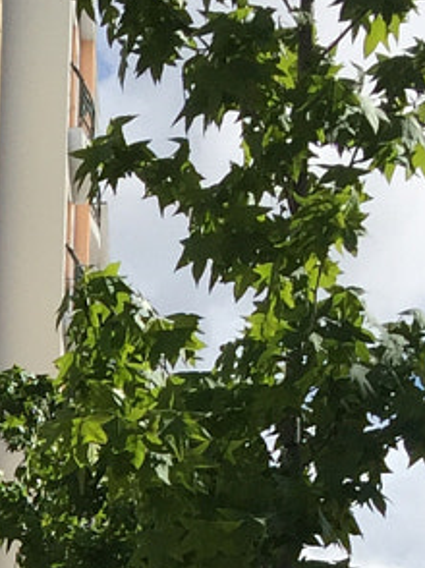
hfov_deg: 8.4
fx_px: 2590
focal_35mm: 158
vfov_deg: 11.6
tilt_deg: +0.3
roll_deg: -0.6
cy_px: 1024
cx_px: -666
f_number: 2.2
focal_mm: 4.15
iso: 32
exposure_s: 1/2639
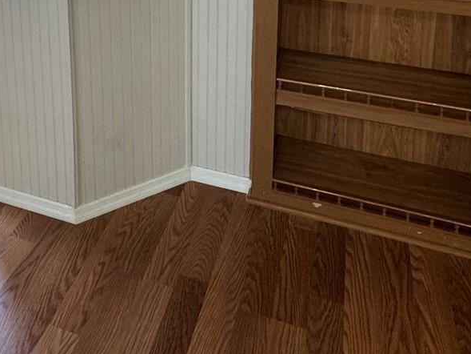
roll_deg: -0.2
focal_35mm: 38
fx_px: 517
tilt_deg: -11.3
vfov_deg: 29.8
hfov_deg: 48.7
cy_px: -111
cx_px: 187
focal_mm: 2.22
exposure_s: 1/60
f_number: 2.2
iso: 250
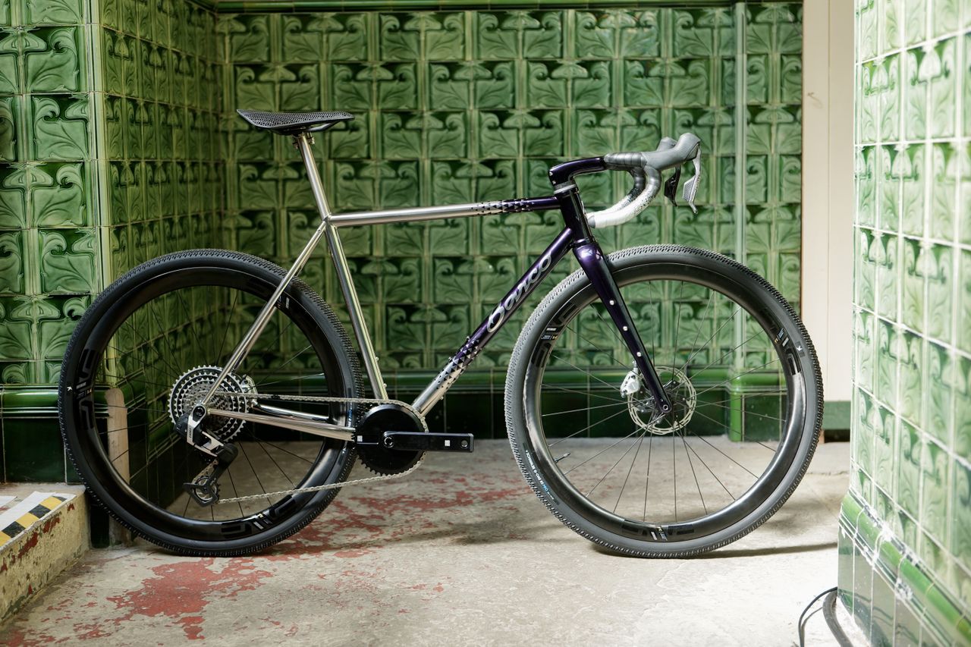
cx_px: 486
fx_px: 1348
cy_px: 324
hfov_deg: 39.6
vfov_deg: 27.0
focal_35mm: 50
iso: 100
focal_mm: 50
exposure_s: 1/125
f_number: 2.5
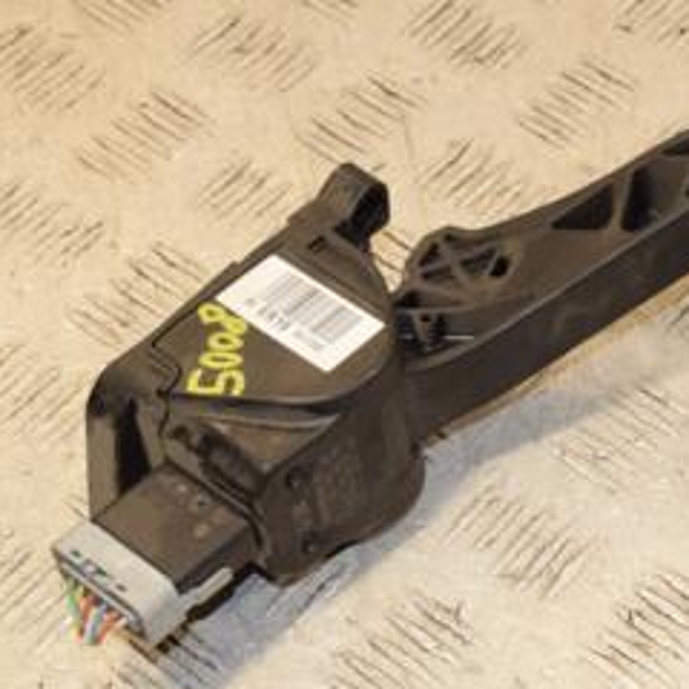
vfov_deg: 14.4
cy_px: 390
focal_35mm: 121
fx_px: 2725
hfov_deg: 14.2
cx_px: 692
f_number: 9
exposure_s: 1/200
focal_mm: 38
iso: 800
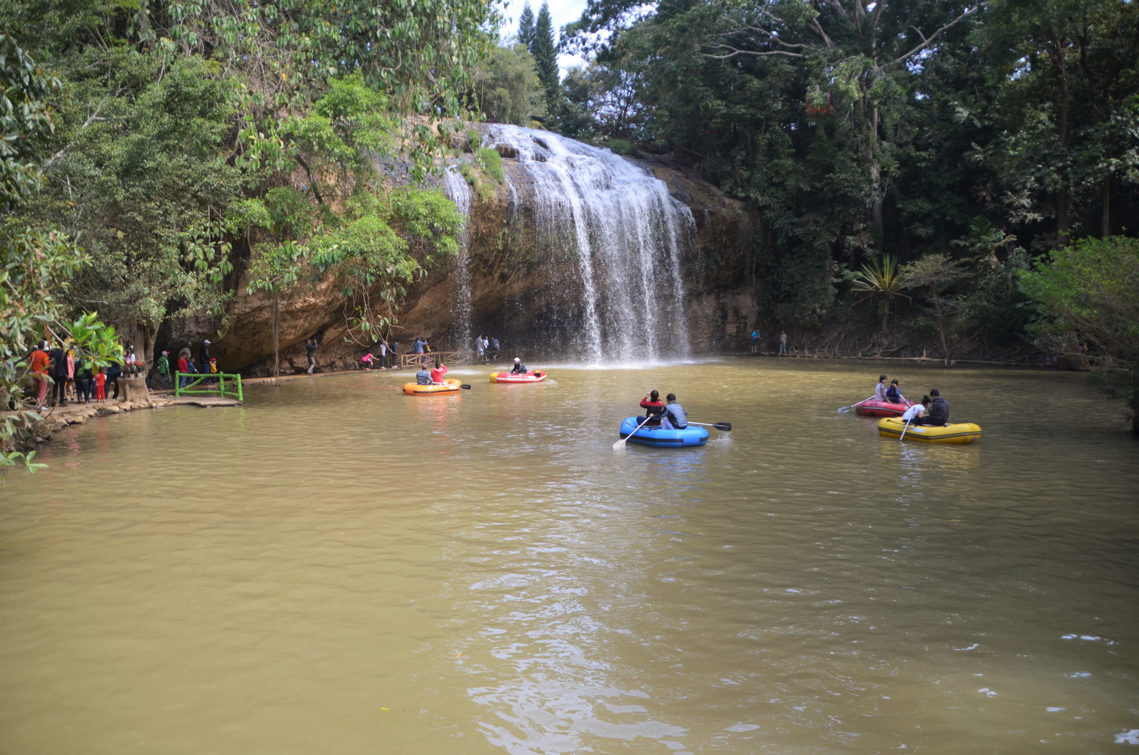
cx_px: 570
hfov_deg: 67.5
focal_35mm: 27
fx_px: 852
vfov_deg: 47.7
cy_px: 378
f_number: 3.5
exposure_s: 1/640
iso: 200
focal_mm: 18
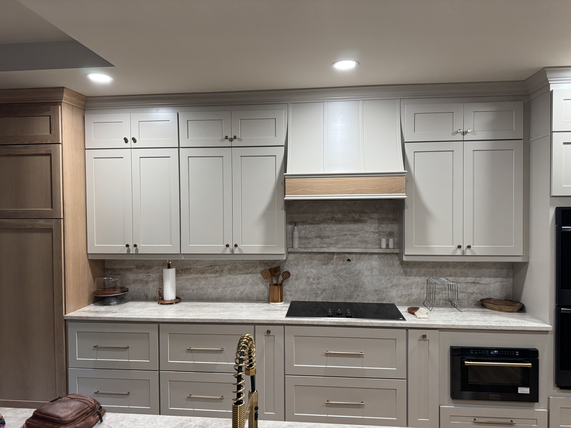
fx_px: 396
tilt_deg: -0.9
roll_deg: +1.1
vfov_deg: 56.8
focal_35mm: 24
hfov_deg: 71.6
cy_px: 214
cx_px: 286
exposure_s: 1/120
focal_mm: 6.76
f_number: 1.78
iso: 200
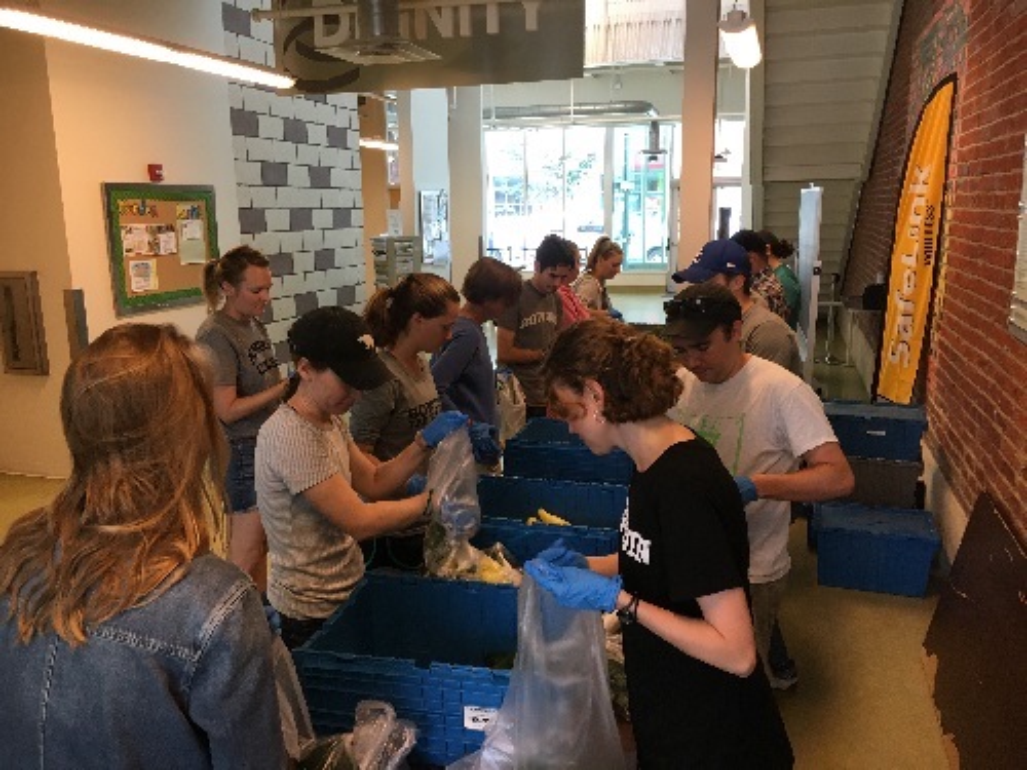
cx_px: 514
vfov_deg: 48.2
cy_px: 385
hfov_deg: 61.7
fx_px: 860
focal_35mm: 29
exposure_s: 1/30
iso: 80
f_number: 2.2
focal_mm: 4.15
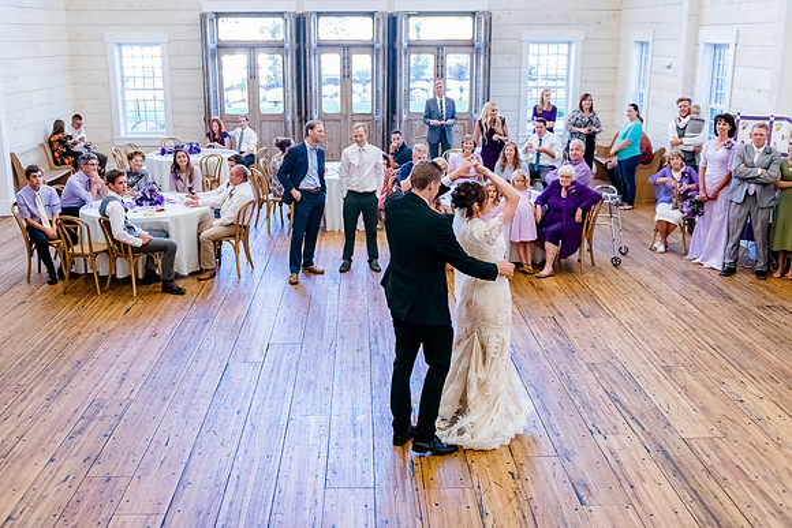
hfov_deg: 51.3
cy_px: 251
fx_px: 824
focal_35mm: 37
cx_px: 373
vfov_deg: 35.6
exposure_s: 1/640
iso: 3200
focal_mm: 35
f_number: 3.2
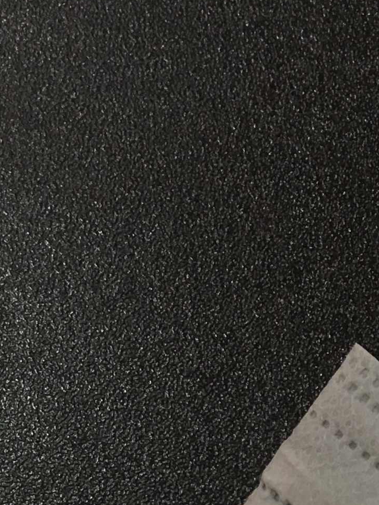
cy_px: 922
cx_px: 638
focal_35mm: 121
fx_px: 1766
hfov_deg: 11.5
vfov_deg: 14.3
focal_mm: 4.15
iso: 40
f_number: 2.2
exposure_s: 1/33
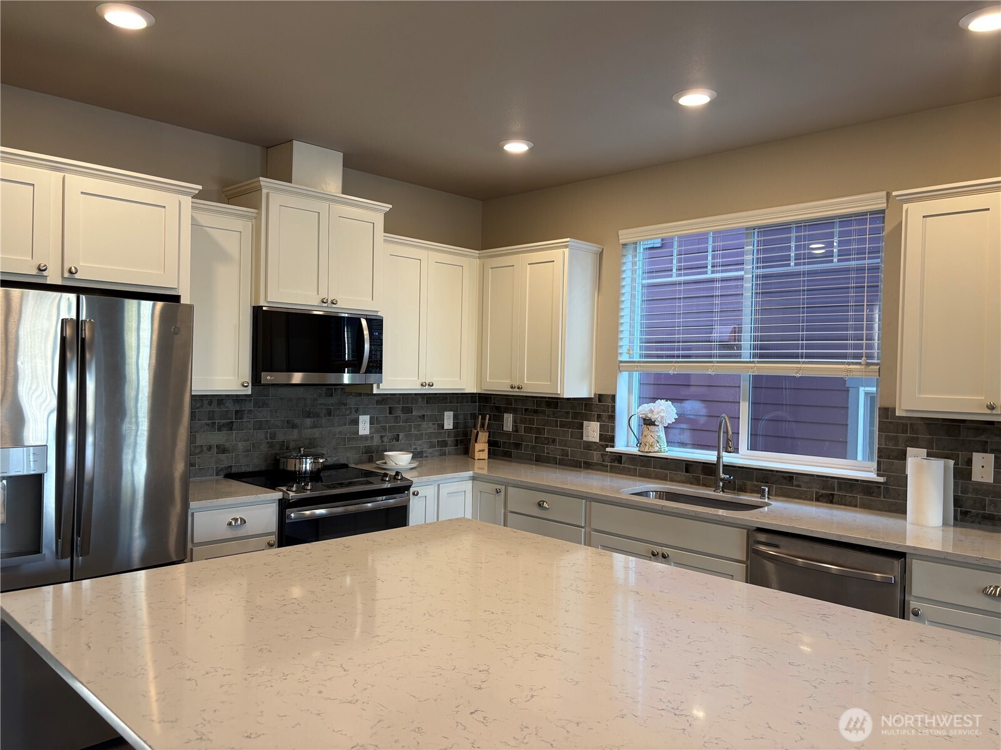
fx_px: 752
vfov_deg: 53.1
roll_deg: -0.8
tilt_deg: -2.4
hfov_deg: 67.3
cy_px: 375
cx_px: 500
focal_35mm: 26
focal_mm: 5.96
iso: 64
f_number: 1.6
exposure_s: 1/60
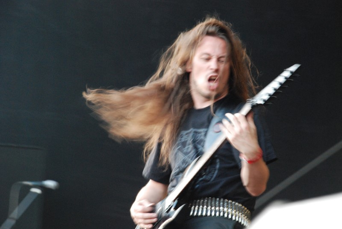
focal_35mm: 168
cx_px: 171
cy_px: 114
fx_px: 1598
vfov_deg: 8.2
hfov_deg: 12.2
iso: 1600
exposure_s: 1/20
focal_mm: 112
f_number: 9.5
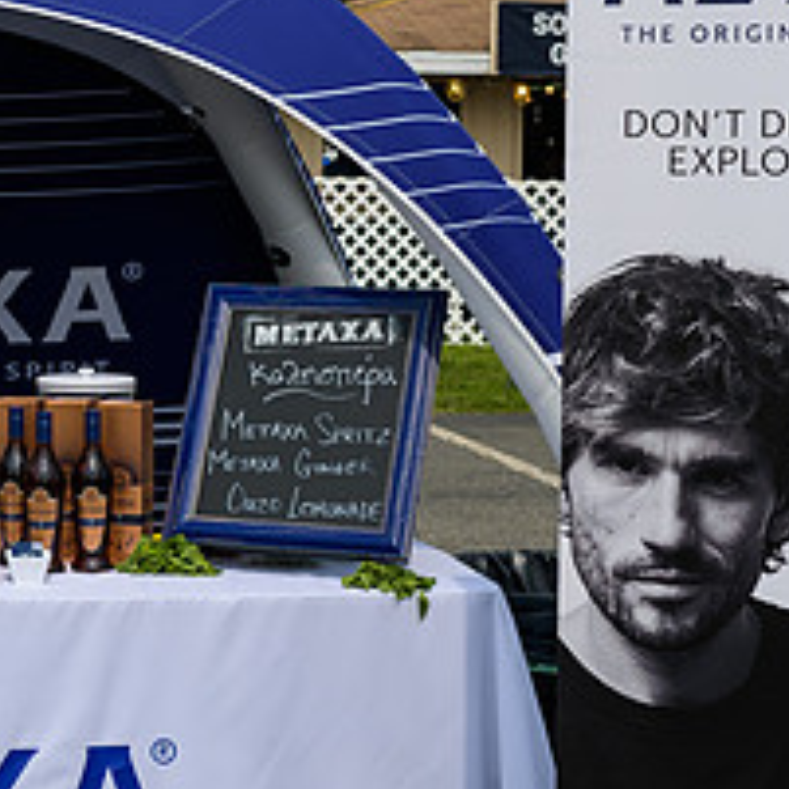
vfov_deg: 16.9
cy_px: 290
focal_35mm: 103
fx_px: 2656
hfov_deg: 16.2
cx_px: -153
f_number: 5
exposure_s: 1/1600
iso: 100
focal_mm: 35
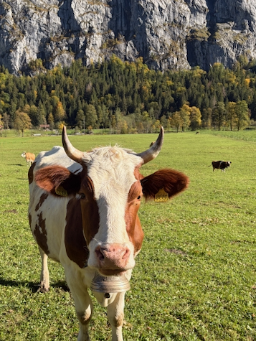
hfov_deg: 40.4
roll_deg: +0.4
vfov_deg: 52.3
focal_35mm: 35
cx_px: 94
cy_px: 202
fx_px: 345
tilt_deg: -13.3
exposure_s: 1/1799
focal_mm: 5.96
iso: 64
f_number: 1.6
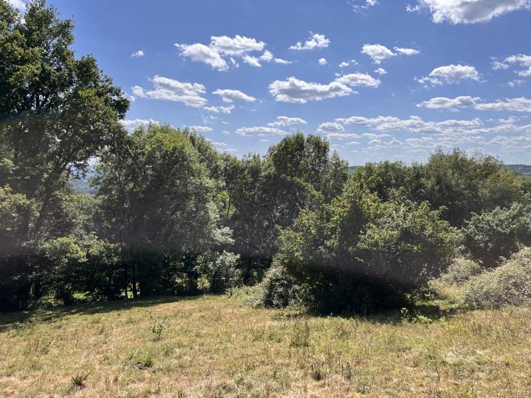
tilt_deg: -5.0
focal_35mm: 26
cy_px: 199
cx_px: 266
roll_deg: +1.3
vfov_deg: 53.1
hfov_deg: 67.3
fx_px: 399
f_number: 1.6
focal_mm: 5.1
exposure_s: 1/5556
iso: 50
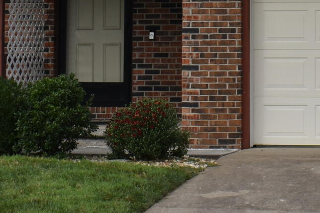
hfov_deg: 13.1
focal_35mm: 154
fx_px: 1369
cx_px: 331
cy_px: -81
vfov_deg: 8.8
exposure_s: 1/200
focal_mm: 22
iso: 100
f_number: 10
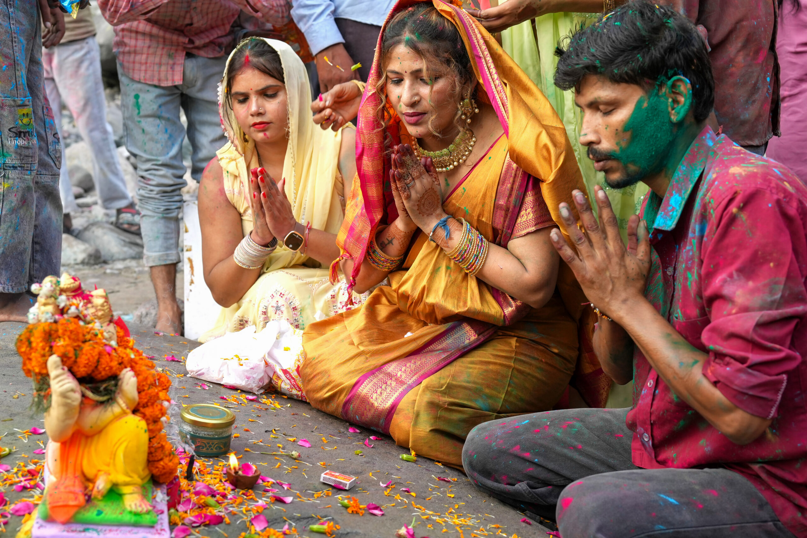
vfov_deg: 31.9
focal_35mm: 42
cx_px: 404
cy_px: 269
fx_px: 941
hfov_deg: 46.4
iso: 640
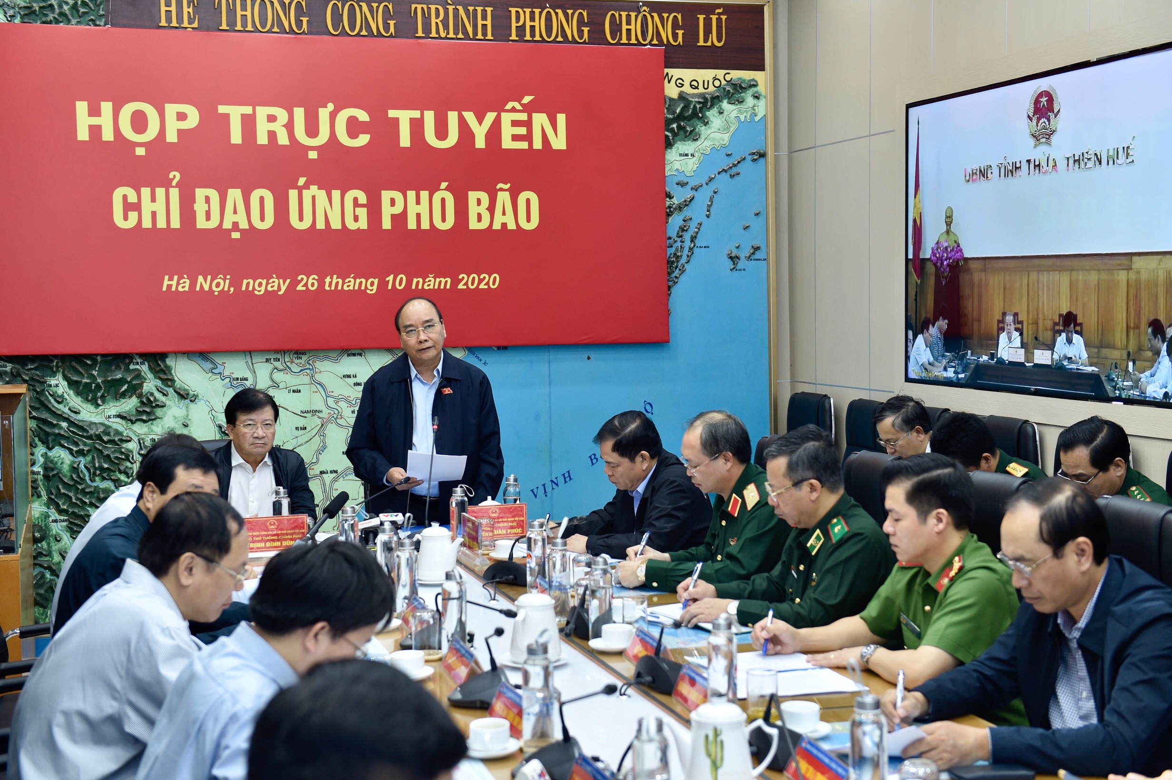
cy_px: 390
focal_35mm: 55
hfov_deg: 36.3
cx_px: 586
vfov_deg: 24.6
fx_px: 1790
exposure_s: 1/125
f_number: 4
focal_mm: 55
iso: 1000
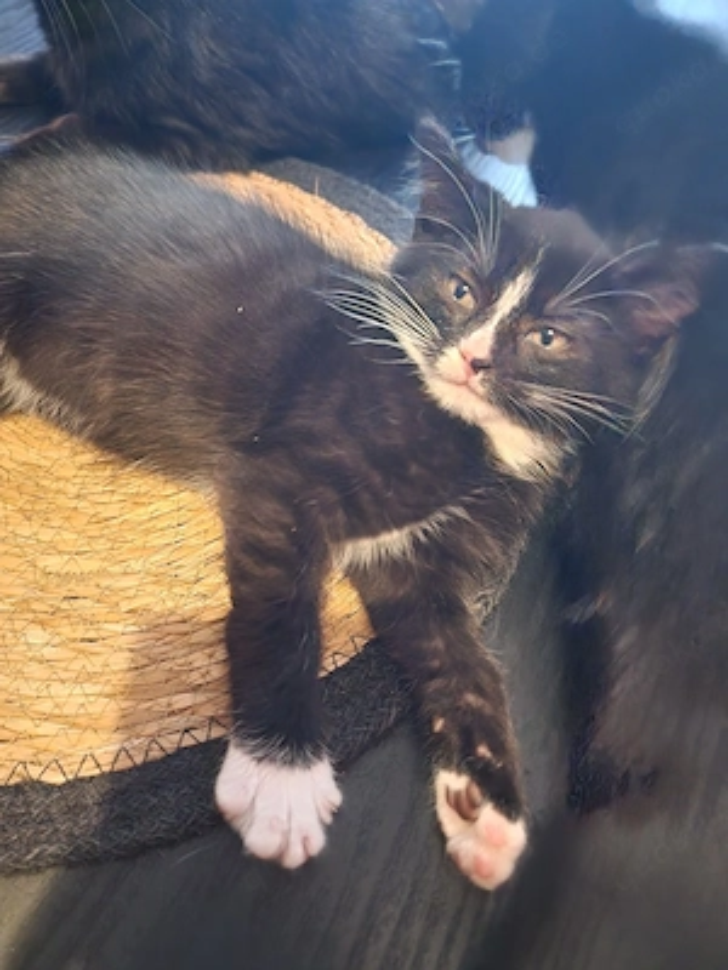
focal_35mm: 23
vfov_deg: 73.9
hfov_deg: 58.9
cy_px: 485
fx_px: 645
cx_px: 364
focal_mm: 6.4
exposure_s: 1/13
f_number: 1.8
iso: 1250
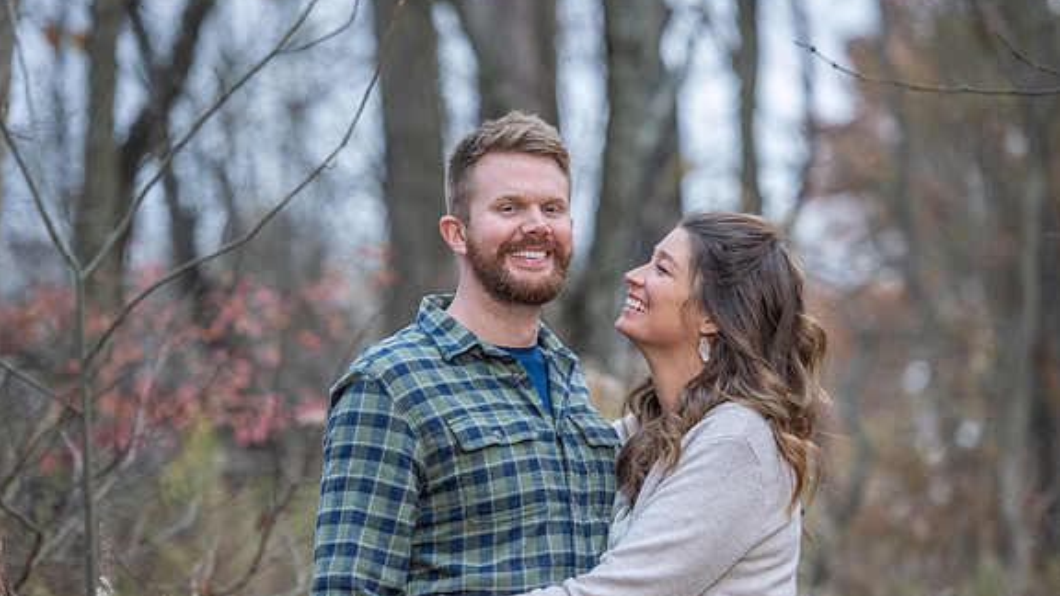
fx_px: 4891
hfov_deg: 12.4
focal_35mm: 174
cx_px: 530
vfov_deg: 7.0
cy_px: 332
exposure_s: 1/200
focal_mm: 165
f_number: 4
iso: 1600
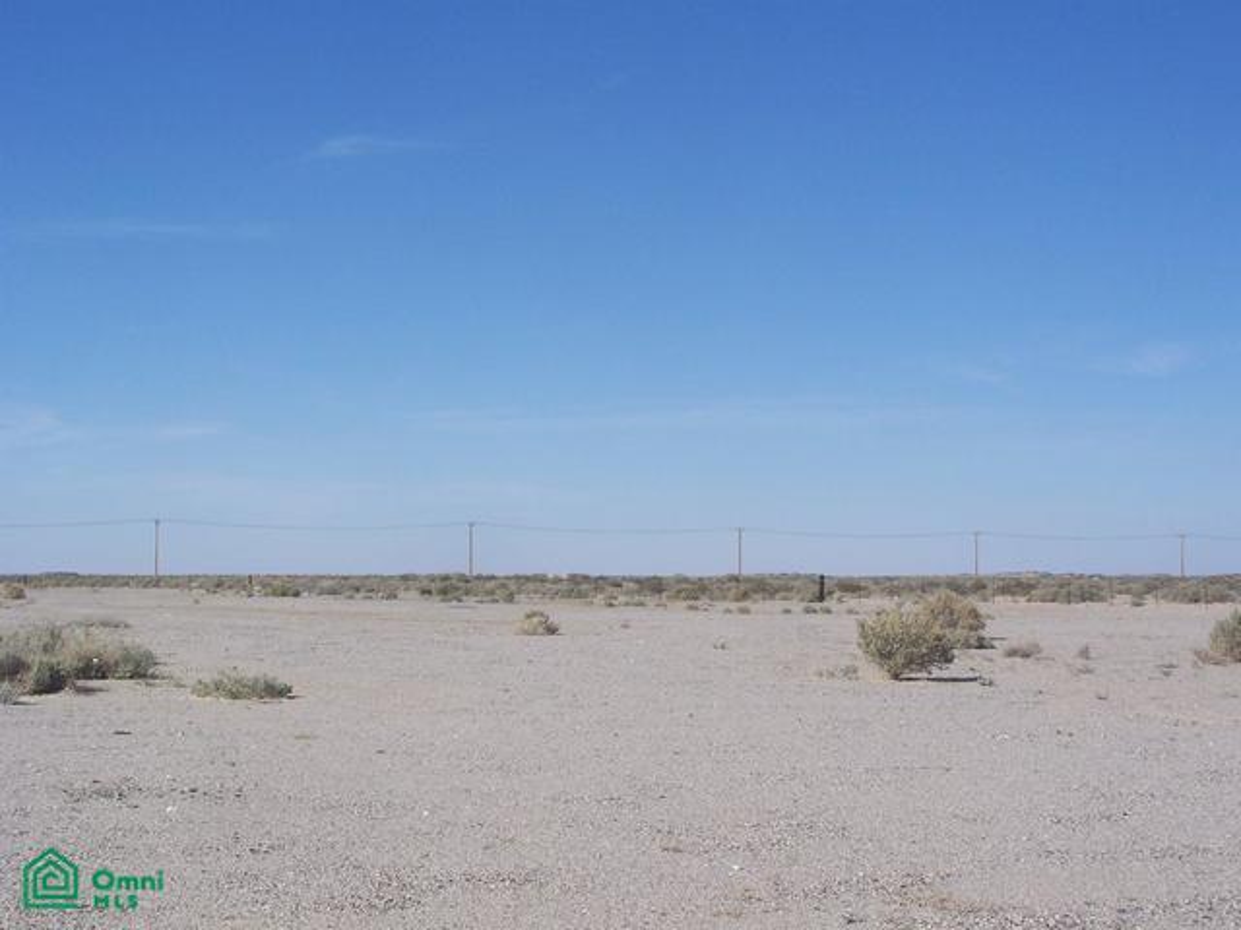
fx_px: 2115
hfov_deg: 32.7
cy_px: 465
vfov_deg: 24.8
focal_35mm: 59
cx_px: 620
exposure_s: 1/640
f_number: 4.5
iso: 64
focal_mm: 9.8
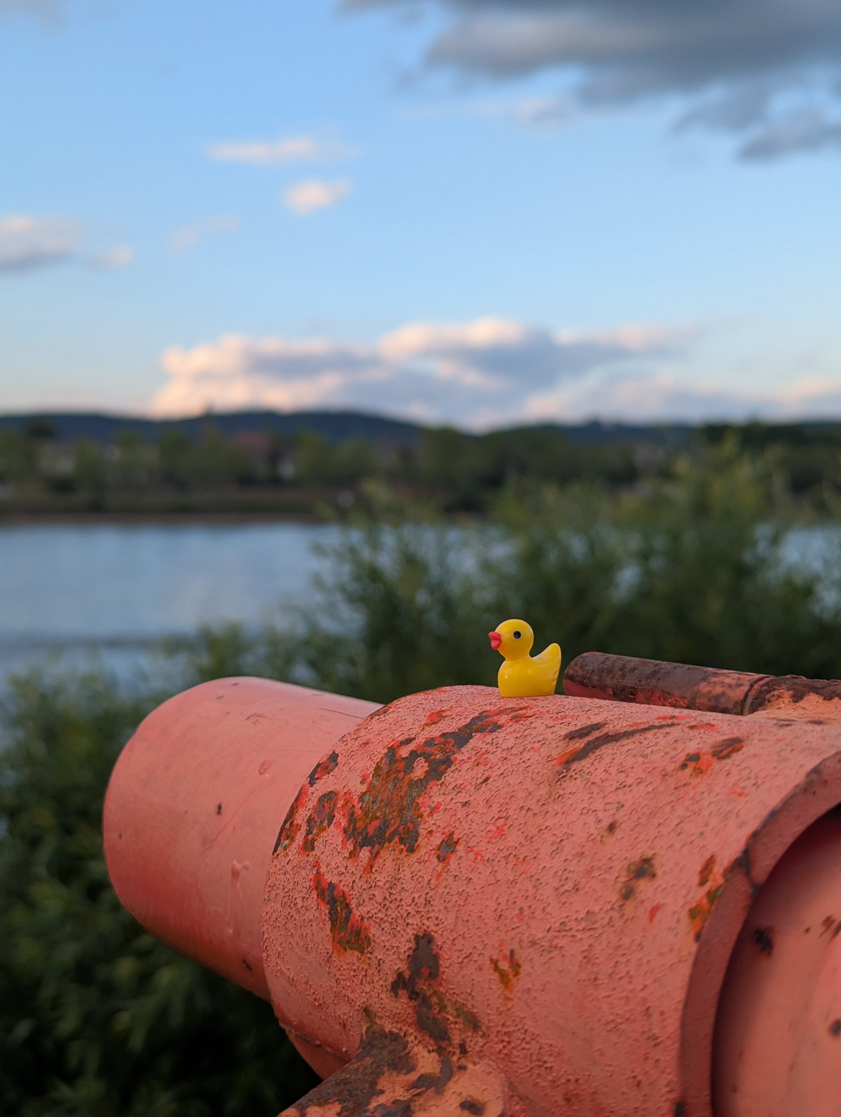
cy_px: 519
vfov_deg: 34.9
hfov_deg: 26.6
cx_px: 370
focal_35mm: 55
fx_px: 1777
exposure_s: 1/535
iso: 49
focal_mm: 6.81
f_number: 1.85
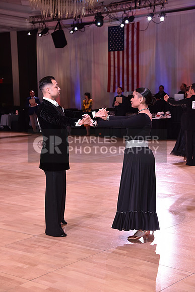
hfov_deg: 20.9
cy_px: 146
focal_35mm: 65
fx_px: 528
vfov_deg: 31.0
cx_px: 98
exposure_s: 1/250
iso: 2000
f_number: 4.5
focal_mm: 65
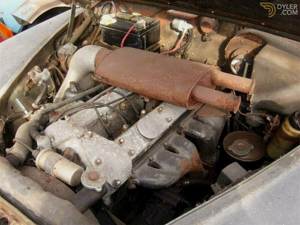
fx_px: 303
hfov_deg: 52.6
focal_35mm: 35
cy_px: 112
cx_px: 150
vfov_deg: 40.7
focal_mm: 5.8
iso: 50
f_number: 2.8
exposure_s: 1/30
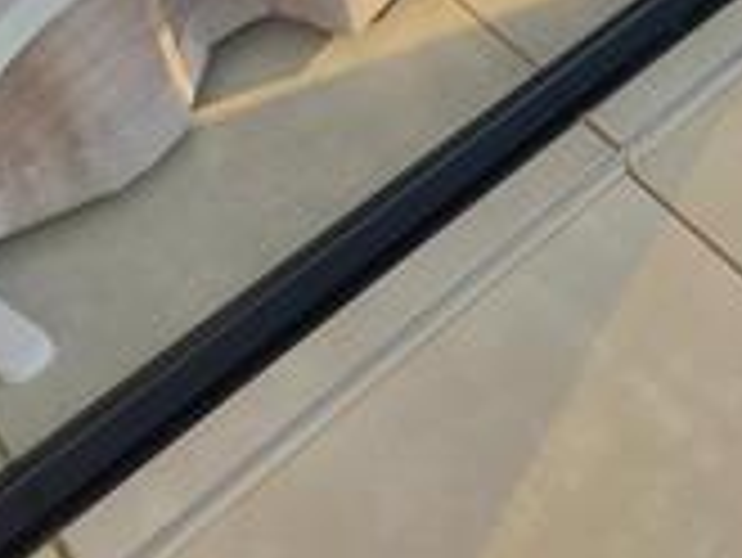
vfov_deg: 15.8
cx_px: 1268
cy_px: -680
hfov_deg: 21.9
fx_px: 1351
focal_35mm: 63
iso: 32
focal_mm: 2.2
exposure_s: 1/895
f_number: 1.9
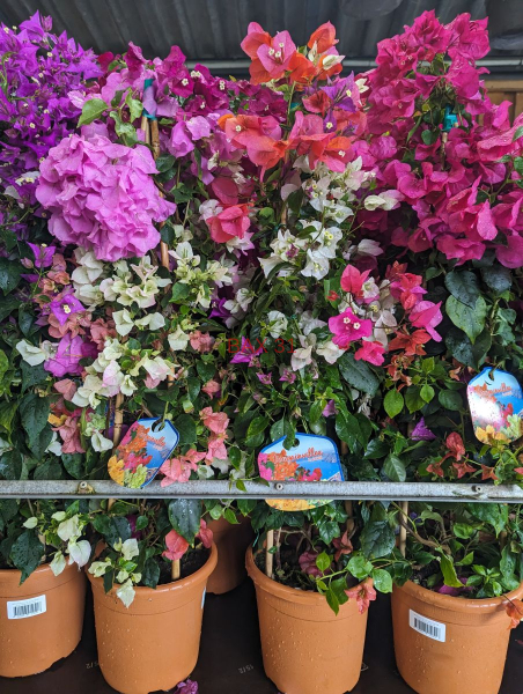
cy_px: 347
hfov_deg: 57.0
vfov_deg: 71.5
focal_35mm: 24
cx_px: 262
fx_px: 482
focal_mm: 6.81
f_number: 1.85
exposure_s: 1/100
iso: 268
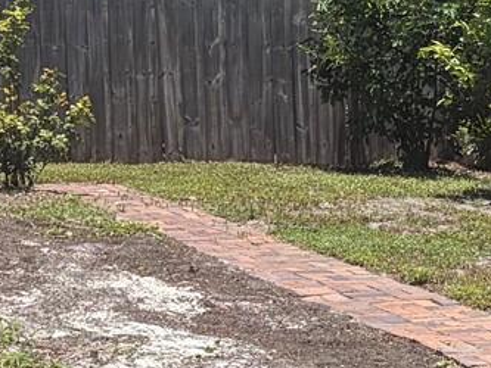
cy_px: 364
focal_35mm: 125
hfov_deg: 14.1
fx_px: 1774
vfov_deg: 11.7
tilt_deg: -10.0
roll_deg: -2.4
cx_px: 863
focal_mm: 5.96
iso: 64
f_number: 1.6
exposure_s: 1/3831
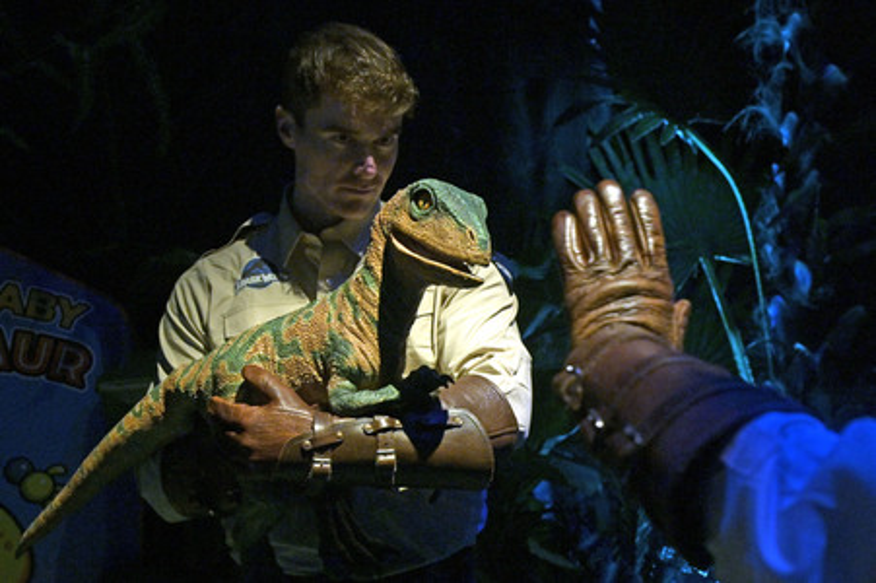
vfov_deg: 33.4
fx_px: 973
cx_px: 438
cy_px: 292
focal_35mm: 40
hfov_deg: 48.5
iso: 5000
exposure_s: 1/100
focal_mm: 40
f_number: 5
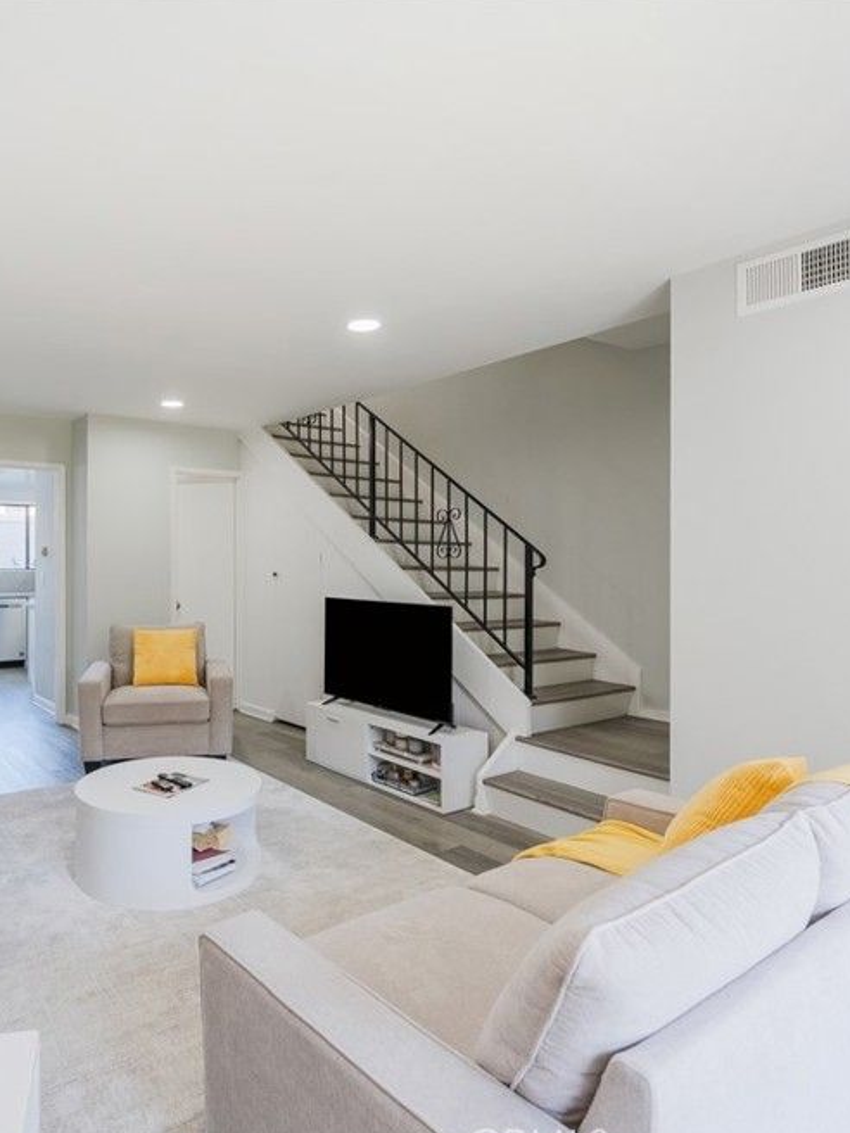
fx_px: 688
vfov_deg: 79.0
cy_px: 580
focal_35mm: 21
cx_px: 263
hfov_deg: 61.4
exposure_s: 1/10
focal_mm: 14
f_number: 7.1
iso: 100
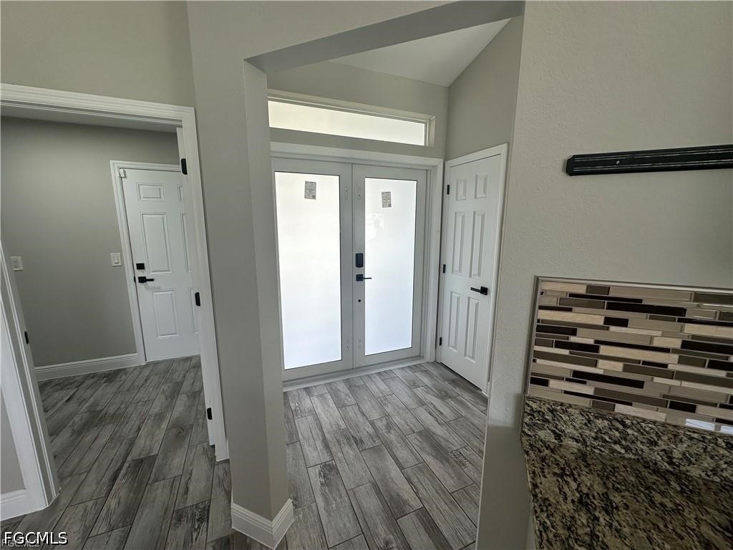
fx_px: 296
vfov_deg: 85.7
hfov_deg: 102.1
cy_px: 275
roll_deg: -0.1
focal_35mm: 14
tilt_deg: -8.9
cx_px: 366
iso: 40
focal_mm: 2.22
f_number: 2.2
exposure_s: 1/116
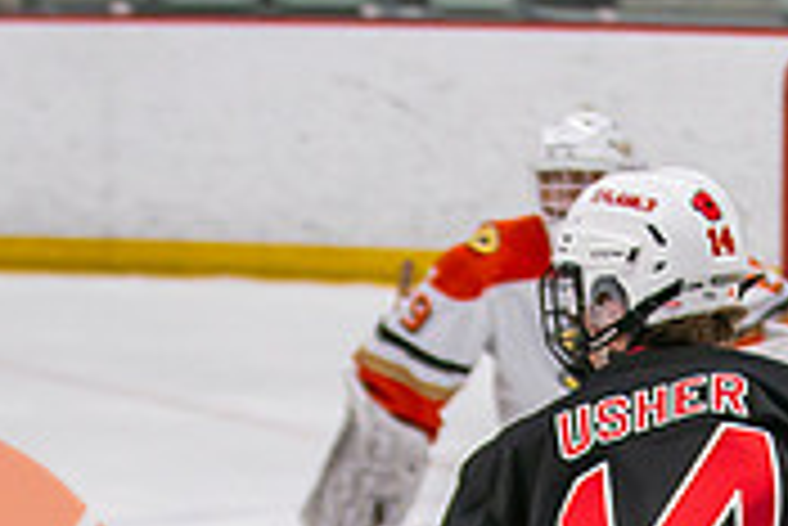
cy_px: 838
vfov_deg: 4.5
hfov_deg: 6.8
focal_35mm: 303
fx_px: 6638
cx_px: 453
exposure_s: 1/640
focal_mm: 70
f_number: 2.8
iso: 1000
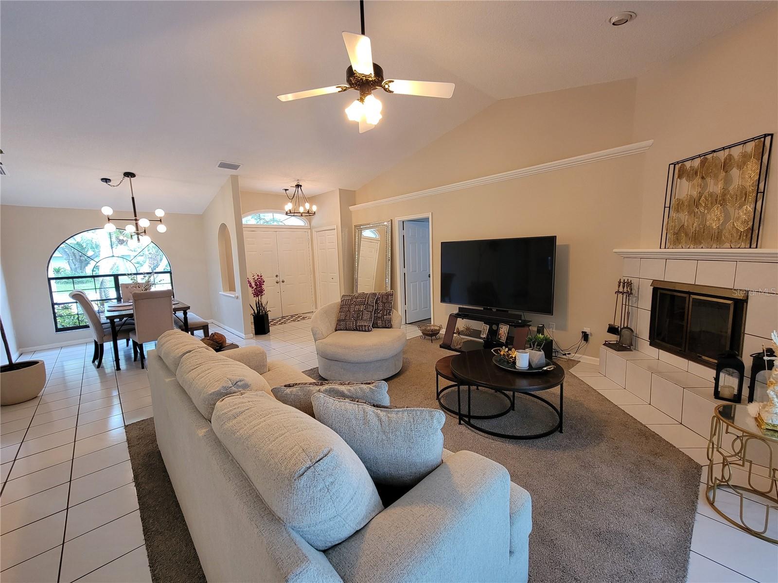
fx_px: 292
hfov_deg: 106.2
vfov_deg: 89.9
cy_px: 292
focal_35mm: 13
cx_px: 389
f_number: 2.2
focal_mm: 2.2
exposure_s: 1/60
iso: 160
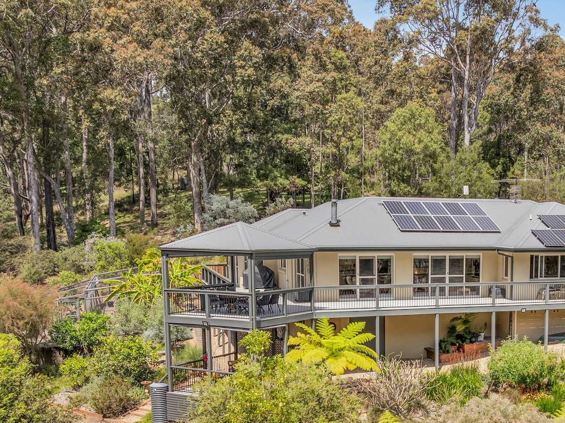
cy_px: 355
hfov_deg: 41.0
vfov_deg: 31.1
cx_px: 417
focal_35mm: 45
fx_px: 734
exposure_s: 1/1250
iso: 120
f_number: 2.8
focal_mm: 12.29
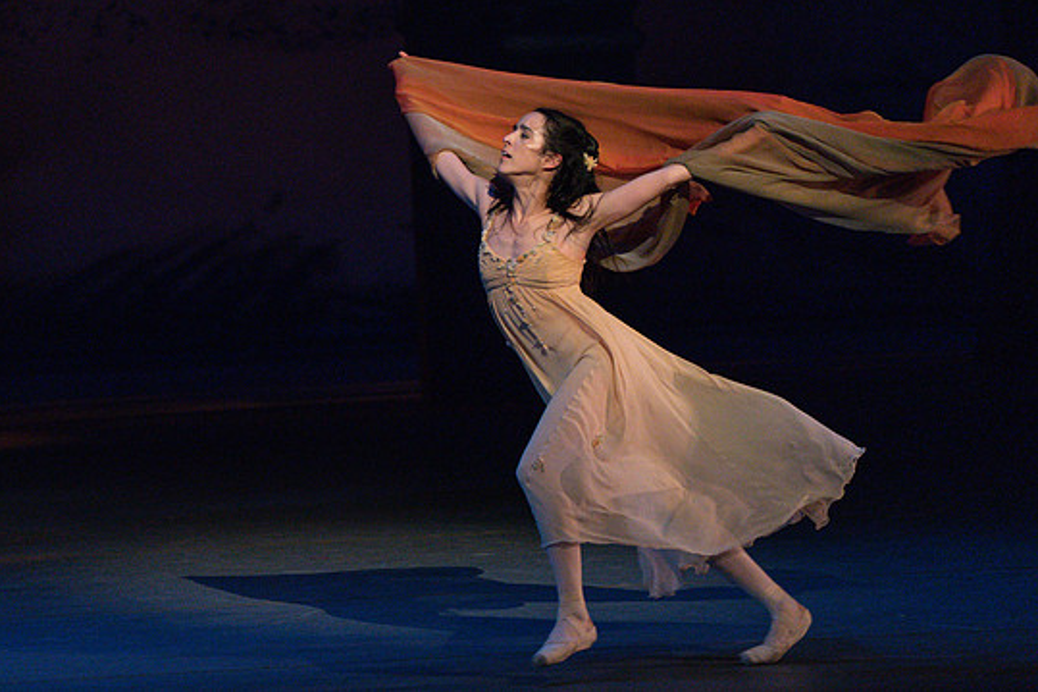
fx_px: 14440
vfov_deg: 2.7
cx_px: 398
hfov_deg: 4.1
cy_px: 308
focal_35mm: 501
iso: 6400
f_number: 6.3
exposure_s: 1/320
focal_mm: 400
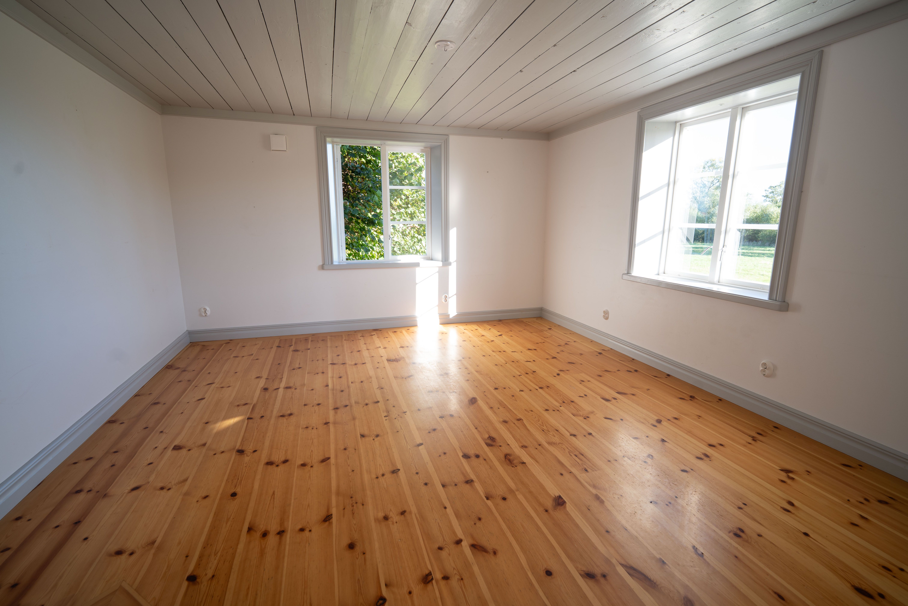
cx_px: 454
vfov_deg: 73.7
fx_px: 404
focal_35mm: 16
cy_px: 303
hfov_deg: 96.7
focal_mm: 16
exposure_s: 1/50
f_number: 4.5
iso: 125
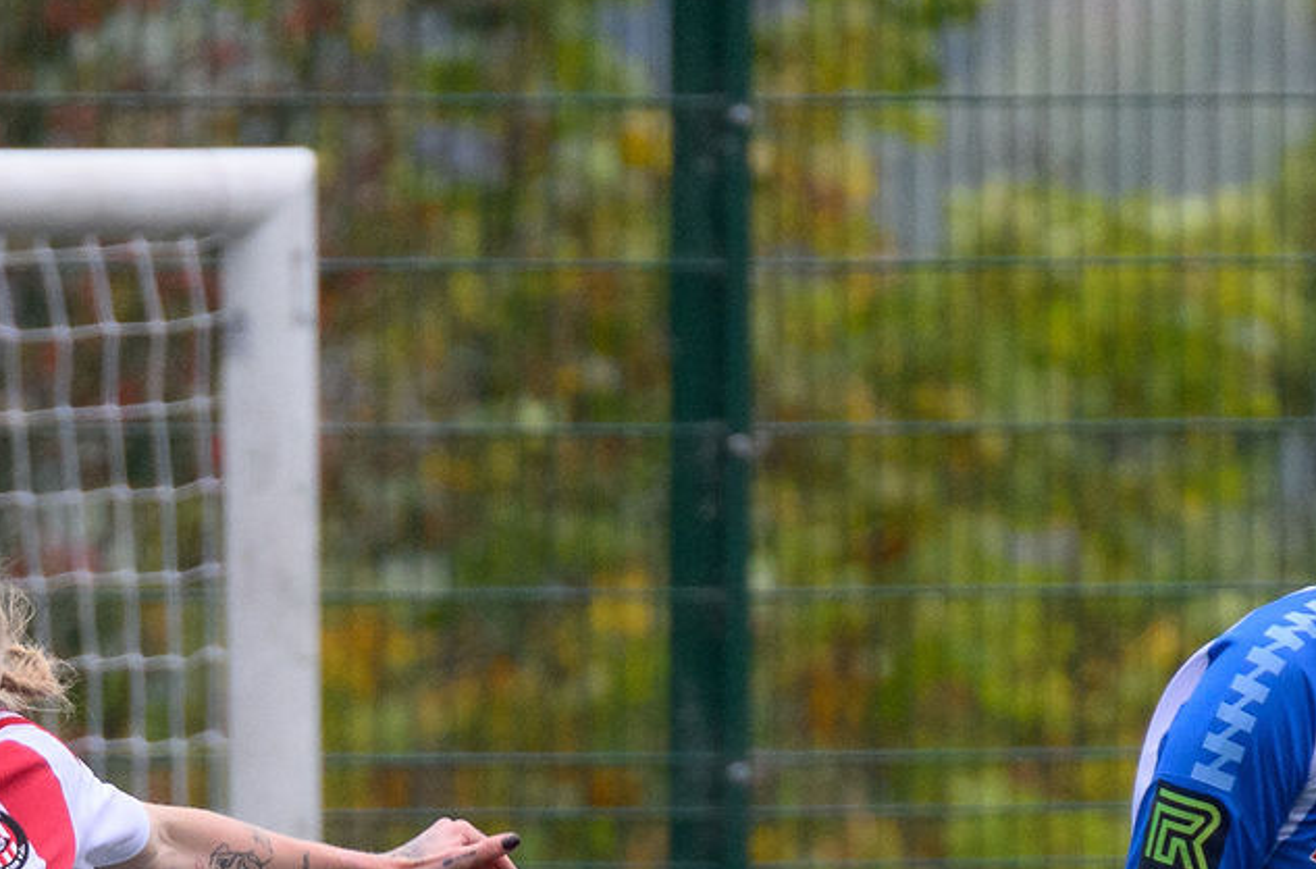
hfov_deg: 1.0
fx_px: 72383
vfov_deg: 0.7
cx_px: 204
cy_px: 1751
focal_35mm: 1986
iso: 1400
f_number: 5.6
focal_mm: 400
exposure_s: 1/1250
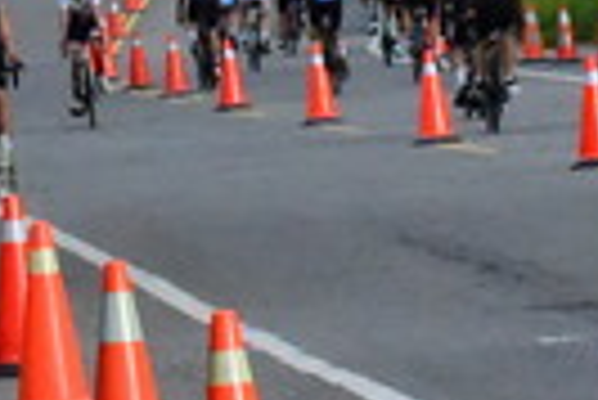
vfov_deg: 2.9
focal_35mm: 480
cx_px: 764
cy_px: 25
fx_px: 7982
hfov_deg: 4.3
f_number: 14
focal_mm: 82
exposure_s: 1/3200
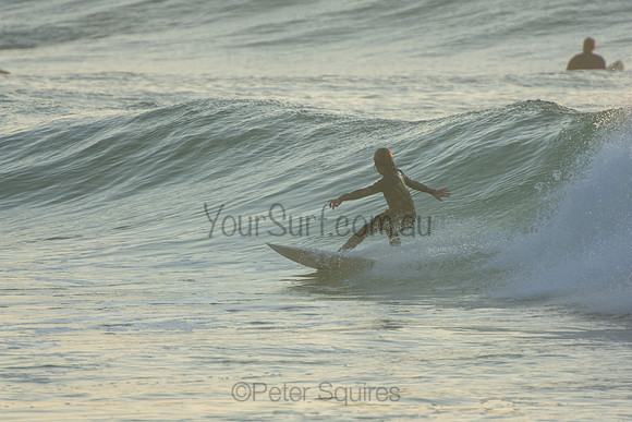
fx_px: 10535
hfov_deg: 3.4
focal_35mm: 600
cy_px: 211
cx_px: 316
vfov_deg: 2.3
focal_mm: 400
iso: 250
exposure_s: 1/800
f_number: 5.6
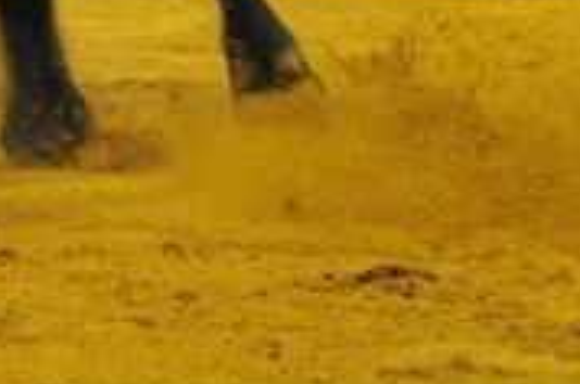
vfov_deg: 1.2
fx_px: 18044
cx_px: -541
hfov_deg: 1.8
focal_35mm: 1122
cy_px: -654
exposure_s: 1/90
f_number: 5.6
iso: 1600
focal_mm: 130
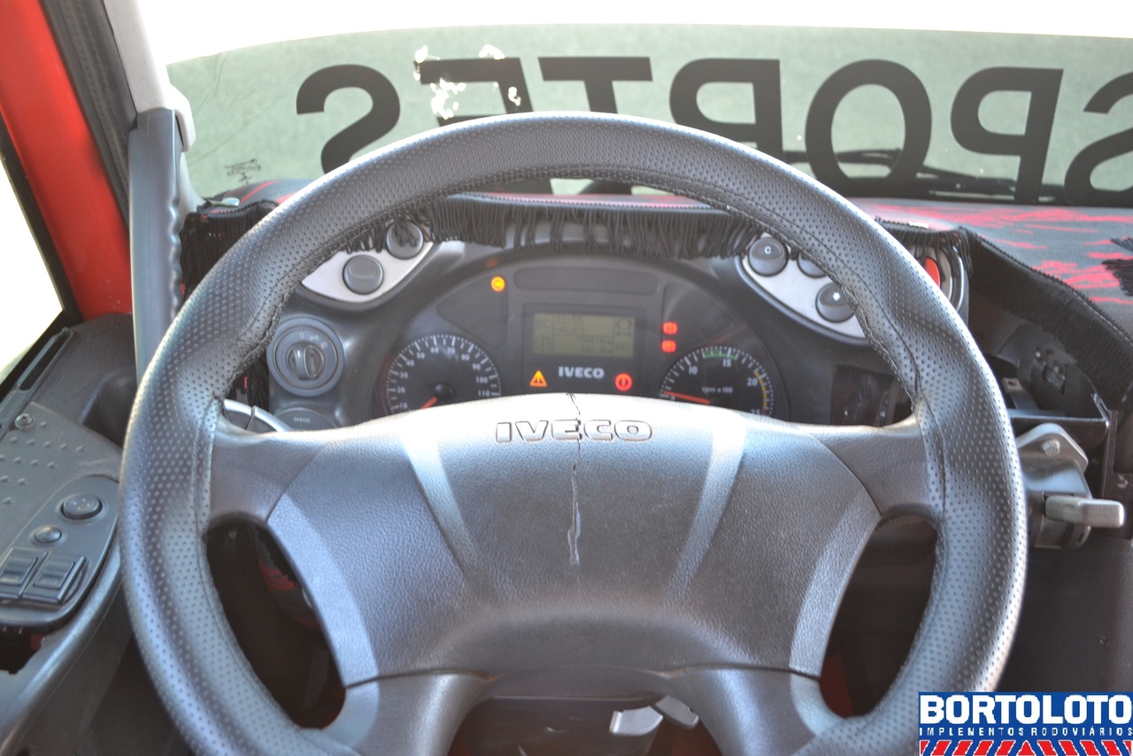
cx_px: 566
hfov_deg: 57.2
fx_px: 1039
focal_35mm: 33
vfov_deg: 40.0
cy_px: 378
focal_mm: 22
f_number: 3.8
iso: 400
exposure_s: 1/30
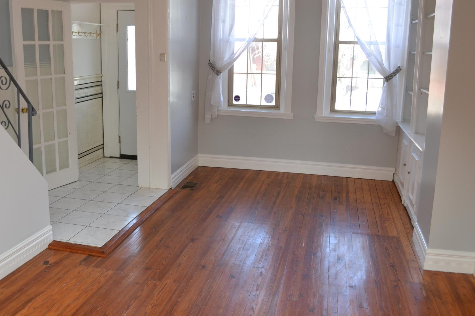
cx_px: 213
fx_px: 435
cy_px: 135
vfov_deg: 39.9
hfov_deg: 57.1
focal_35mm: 33
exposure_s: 1/80
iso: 400
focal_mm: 18
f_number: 4.5
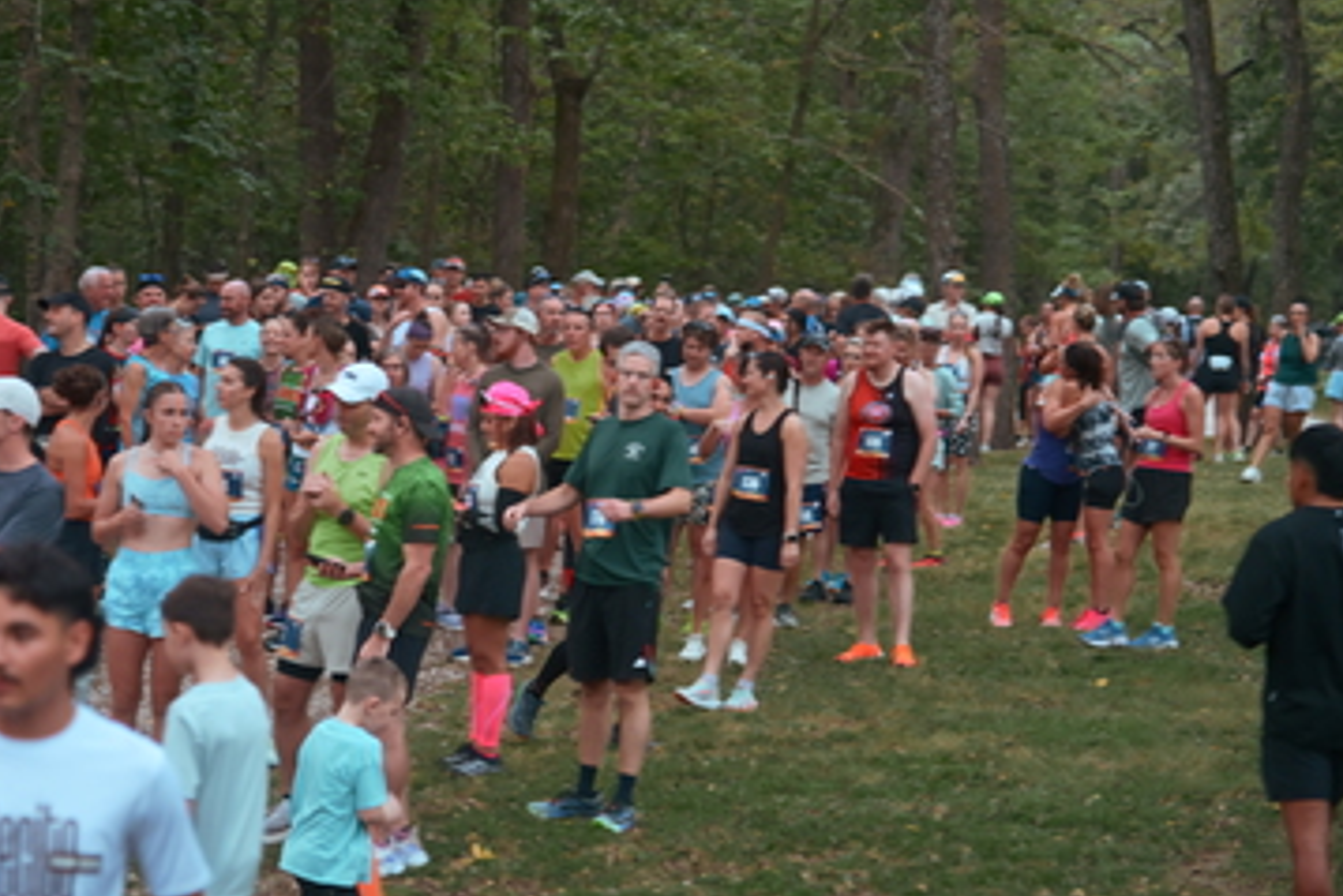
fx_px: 4180
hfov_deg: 18.2
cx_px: 458
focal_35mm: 112
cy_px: 358
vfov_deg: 12.2
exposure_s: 1/80
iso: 1250
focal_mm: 73
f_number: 2.8
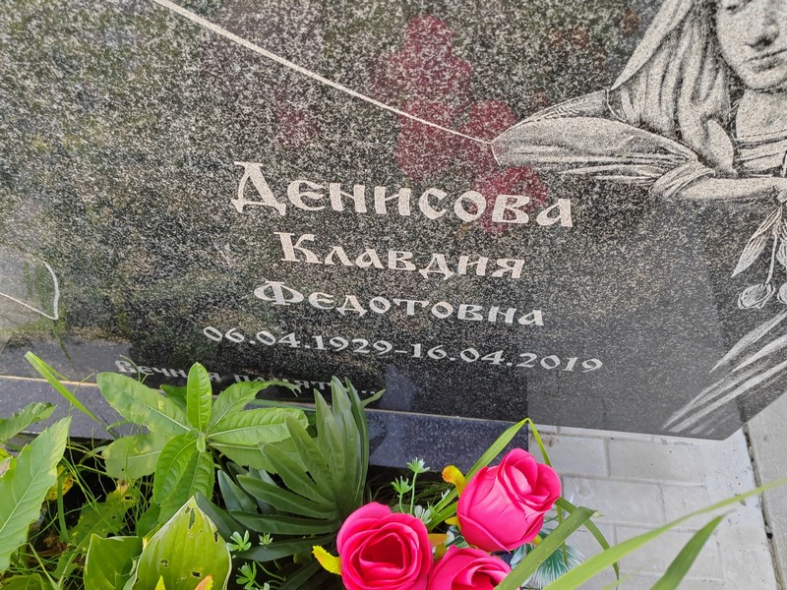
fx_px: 614
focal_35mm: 27
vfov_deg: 51.4
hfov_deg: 65.3
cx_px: 394
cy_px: 295
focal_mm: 5.52
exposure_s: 1/150
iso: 100
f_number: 1.9
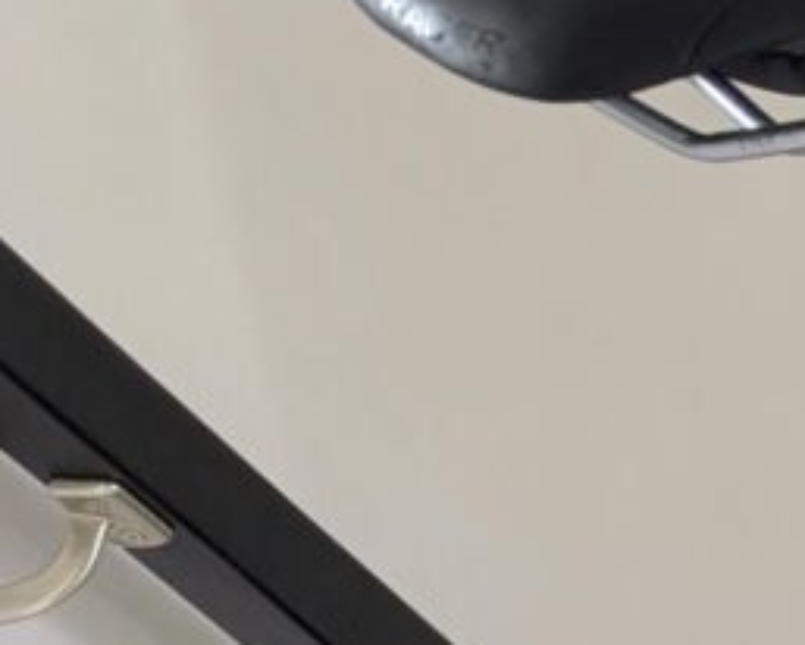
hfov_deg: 10.2
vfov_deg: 9.7
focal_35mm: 140
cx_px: 2393
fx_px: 3338
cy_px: 1597
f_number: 1.68
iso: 36
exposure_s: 1/23.8
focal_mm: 6.9
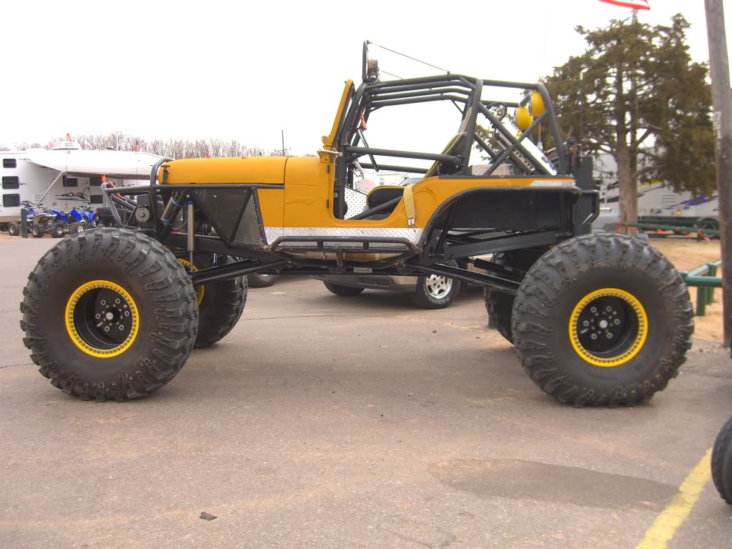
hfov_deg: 49.0
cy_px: 274
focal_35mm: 38
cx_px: 366
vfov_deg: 37.7
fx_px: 804
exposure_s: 1/400
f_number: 2.8
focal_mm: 7.9
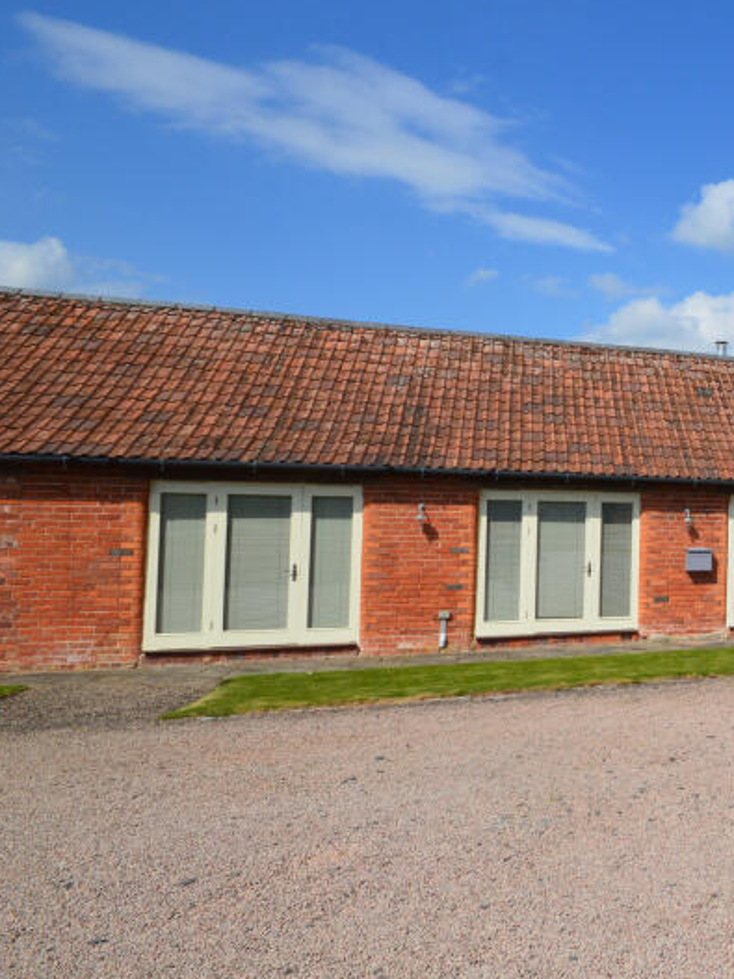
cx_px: 944
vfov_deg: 63.4
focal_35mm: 28
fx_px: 792
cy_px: 503
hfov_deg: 35.2
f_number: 11
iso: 320
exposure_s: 1/500
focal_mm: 10
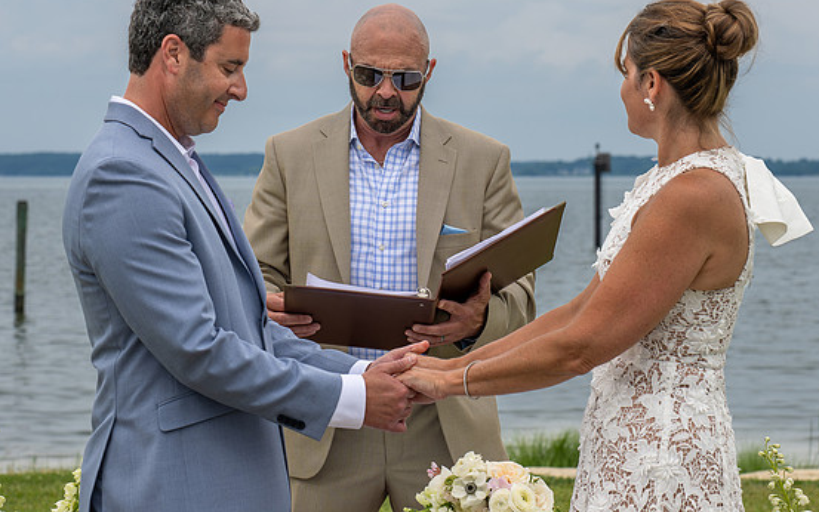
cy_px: 134
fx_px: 3215
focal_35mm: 144
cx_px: 454
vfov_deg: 9.1
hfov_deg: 14.5
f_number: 8
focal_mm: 95
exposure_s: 1/250
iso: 72
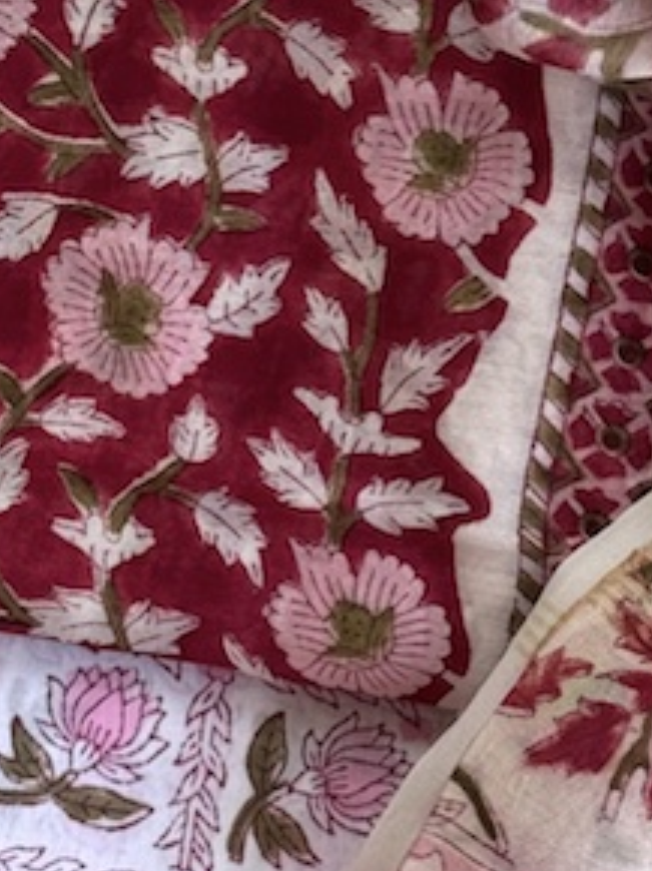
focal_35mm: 165
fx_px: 4150
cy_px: 147
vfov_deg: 11.9
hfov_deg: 8.9
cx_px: 660
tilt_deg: -83.7
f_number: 1.78
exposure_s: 1/374
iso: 64
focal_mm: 6.76
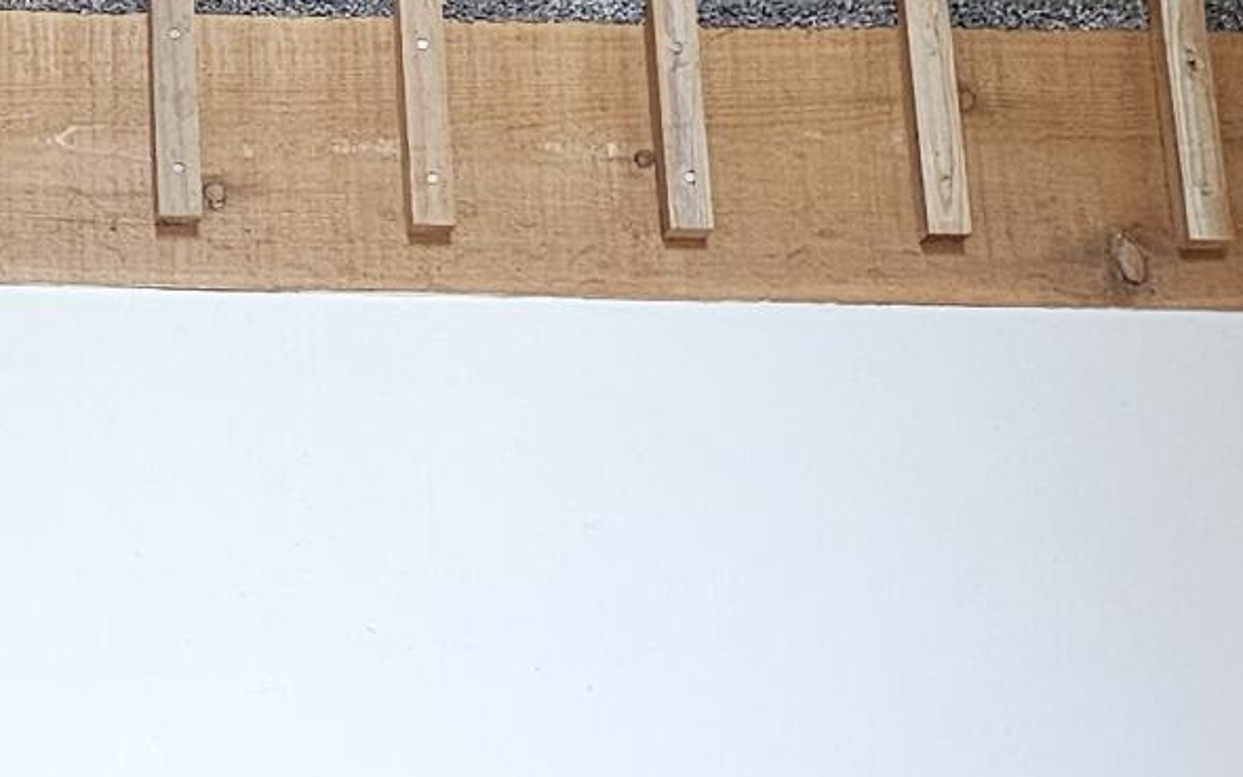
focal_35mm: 124
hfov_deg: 15.6
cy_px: -350
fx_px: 4201
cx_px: -590
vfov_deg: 10.3
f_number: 1.7
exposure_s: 1/120
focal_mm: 6.3
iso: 640
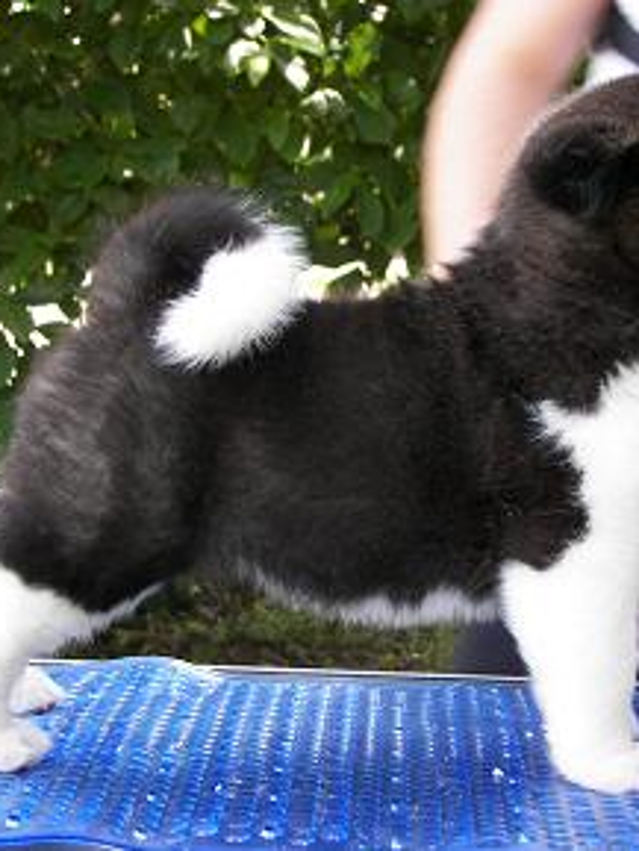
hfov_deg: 15.9
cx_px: 367
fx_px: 2287
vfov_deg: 21.1
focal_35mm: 93
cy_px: 427
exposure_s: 1/40
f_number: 2.8
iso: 50
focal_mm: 11.4
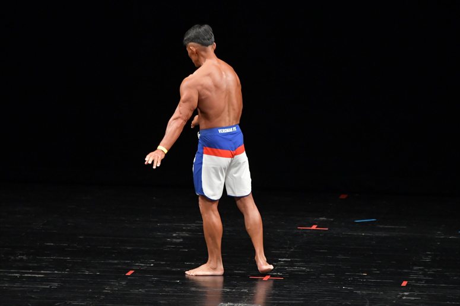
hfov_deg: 7.2
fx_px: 3640
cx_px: 230
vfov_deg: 4.8
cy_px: 153
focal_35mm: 285
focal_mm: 190
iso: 3200
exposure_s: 1/400
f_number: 5.6
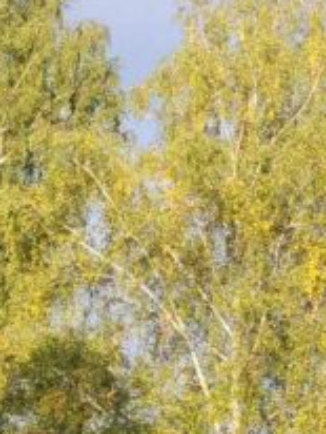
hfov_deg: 10.2
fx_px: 1616
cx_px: 755
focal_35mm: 129
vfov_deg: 15.2
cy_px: 356
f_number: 1.8
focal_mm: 5.4
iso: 40
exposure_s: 1/732
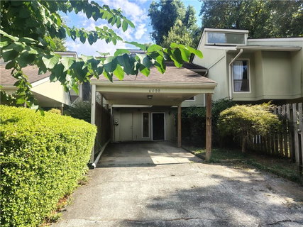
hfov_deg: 71.6
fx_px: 210
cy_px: 114
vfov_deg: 56.8
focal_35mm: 24
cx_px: 152
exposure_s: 1/469
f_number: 1.8
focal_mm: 5.56
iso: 100
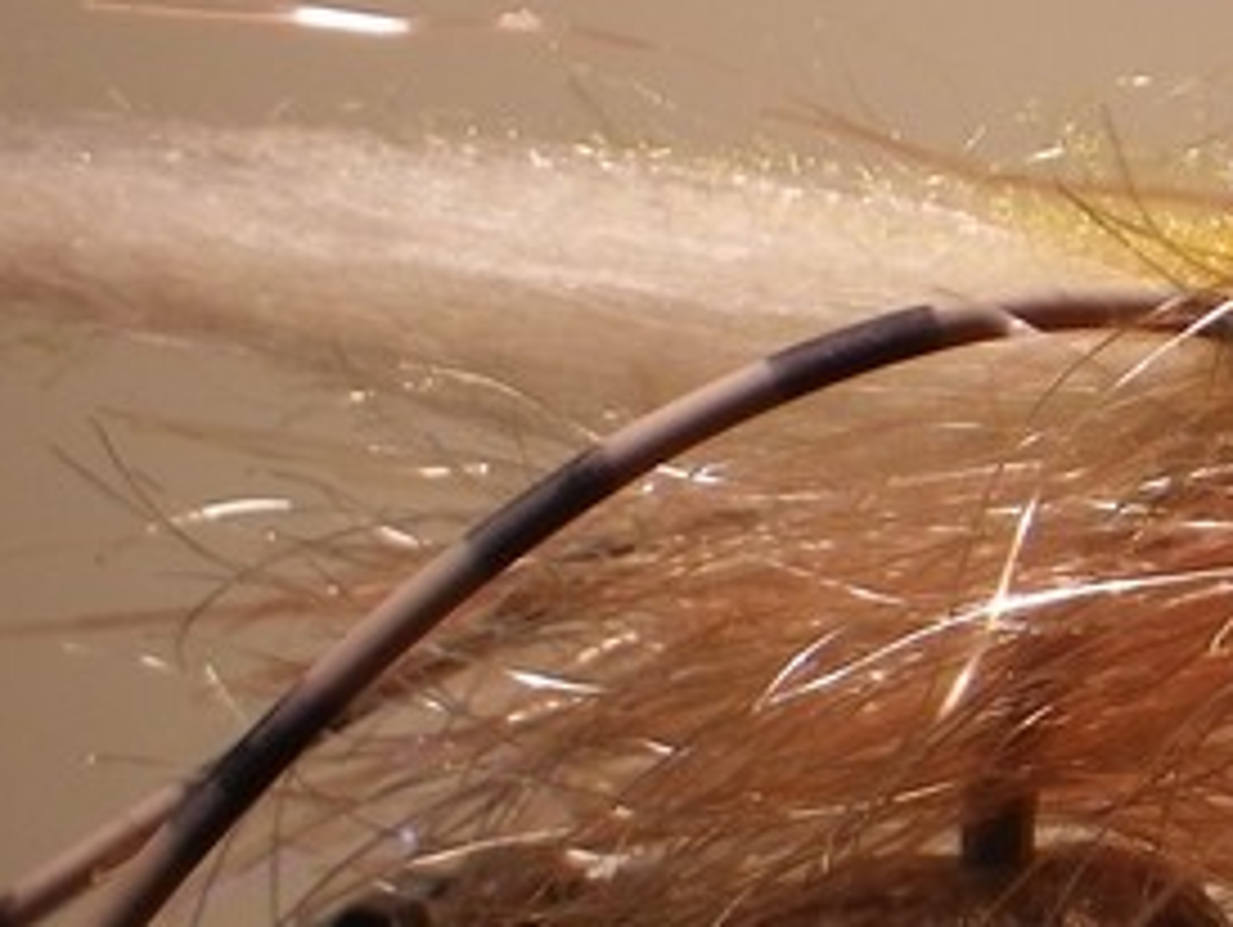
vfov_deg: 11.7
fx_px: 4528
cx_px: 1210
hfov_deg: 15.3
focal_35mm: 127
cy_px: 572
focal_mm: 6.1
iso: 80
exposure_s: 1/50
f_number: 3.8
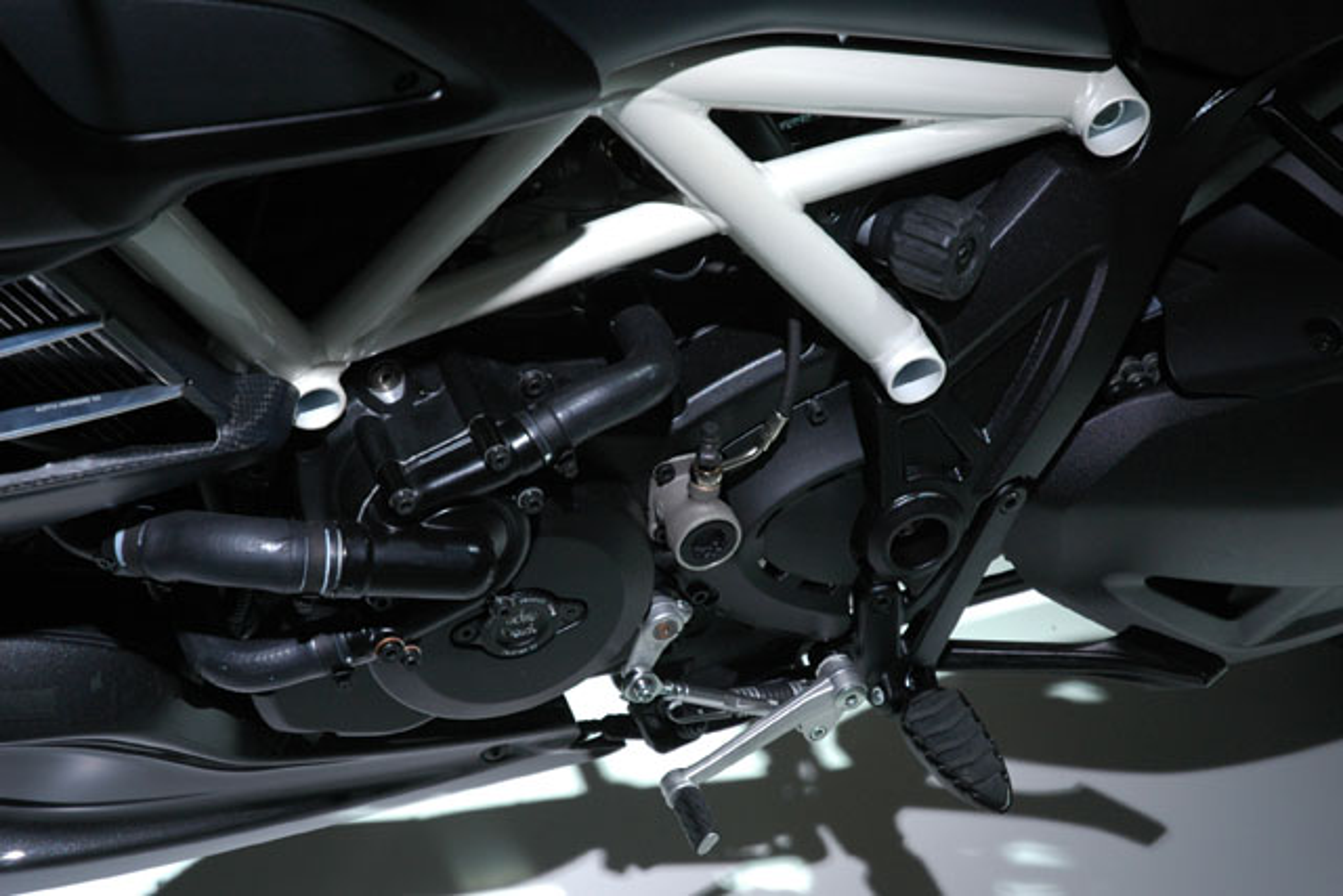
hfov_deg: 26.0
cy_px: 448
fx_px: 2910
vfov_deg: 17.5
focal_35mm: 78
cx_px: 672
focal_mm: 52
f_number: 4.5
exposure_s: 1/160
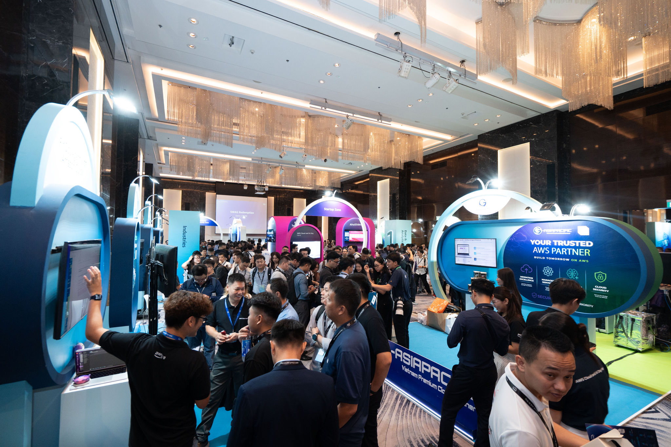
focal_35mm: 16
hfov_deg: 96.7
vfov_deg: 73.7
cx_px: 336
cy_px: 224
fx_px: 298
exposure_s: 1/100
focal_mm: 16
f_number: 4
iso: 2000
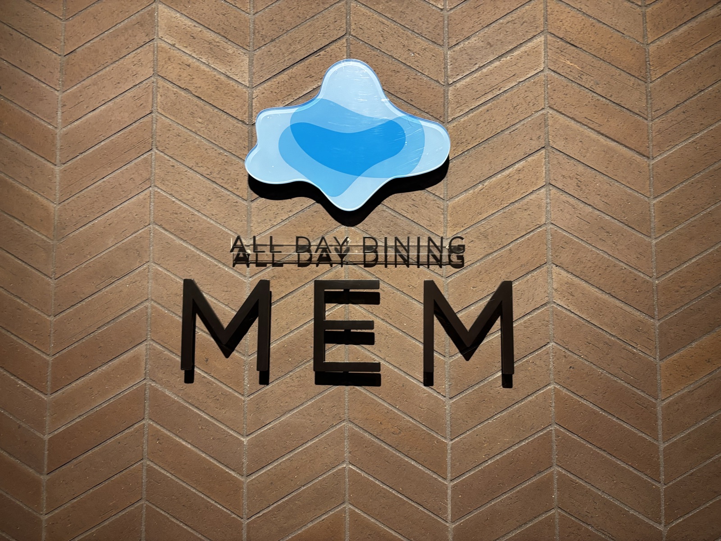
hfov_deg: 67.3
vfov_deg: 53.1
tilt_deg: +2.9
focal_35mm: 26
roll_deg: +0.0
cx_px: 360
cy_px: 270
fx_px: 542
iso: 125
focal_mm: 5.96
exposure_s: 1/50
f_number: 1.6
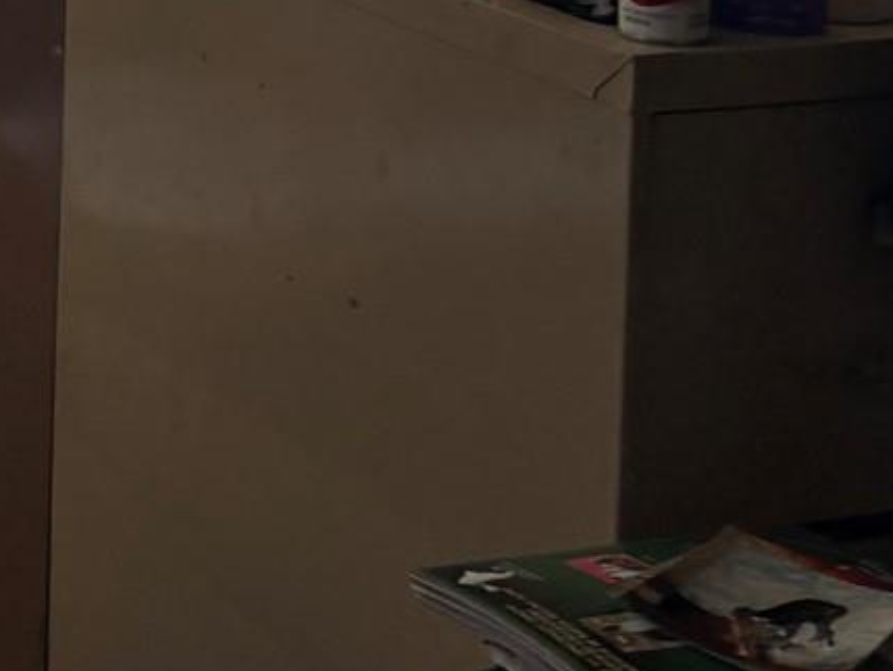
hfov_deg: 16.9
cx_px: -693
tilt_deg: -3.6
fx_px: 2503
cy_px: -400
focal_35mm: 97
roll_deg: -0.2
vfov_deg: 14.1
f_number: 1.6
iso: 125
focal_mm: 5.96
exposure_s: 1/89
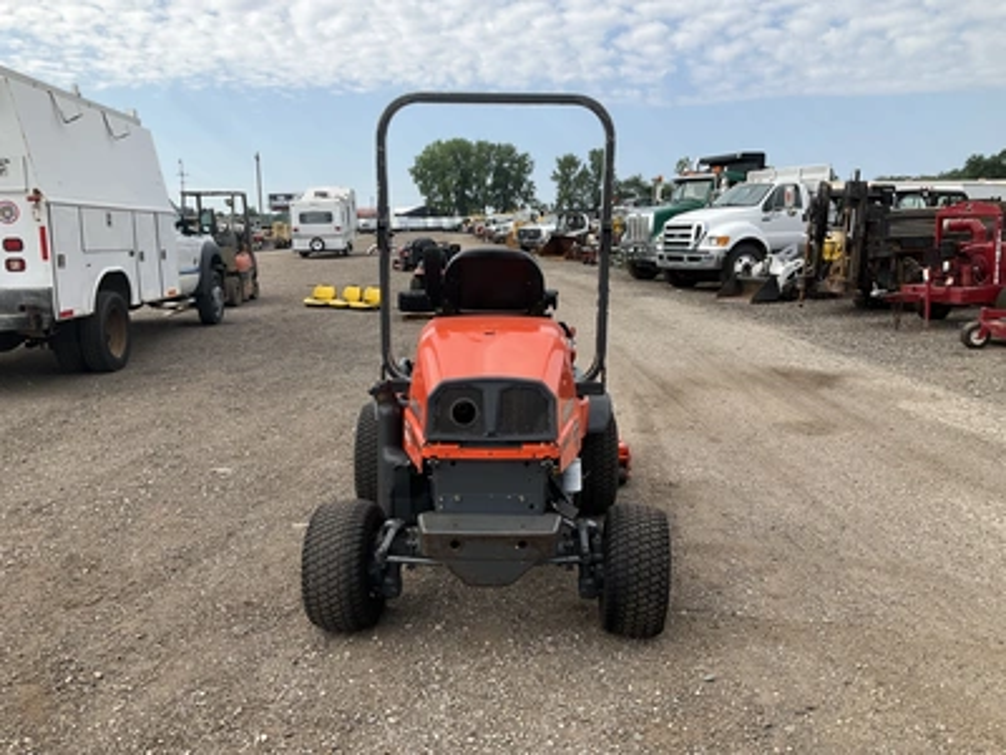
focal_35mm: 29
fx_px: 843
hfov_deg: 61.7
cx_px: 503
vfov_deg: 48.2
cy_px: 378
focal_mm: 3
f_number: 1.8
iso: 25
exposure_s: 1/1221
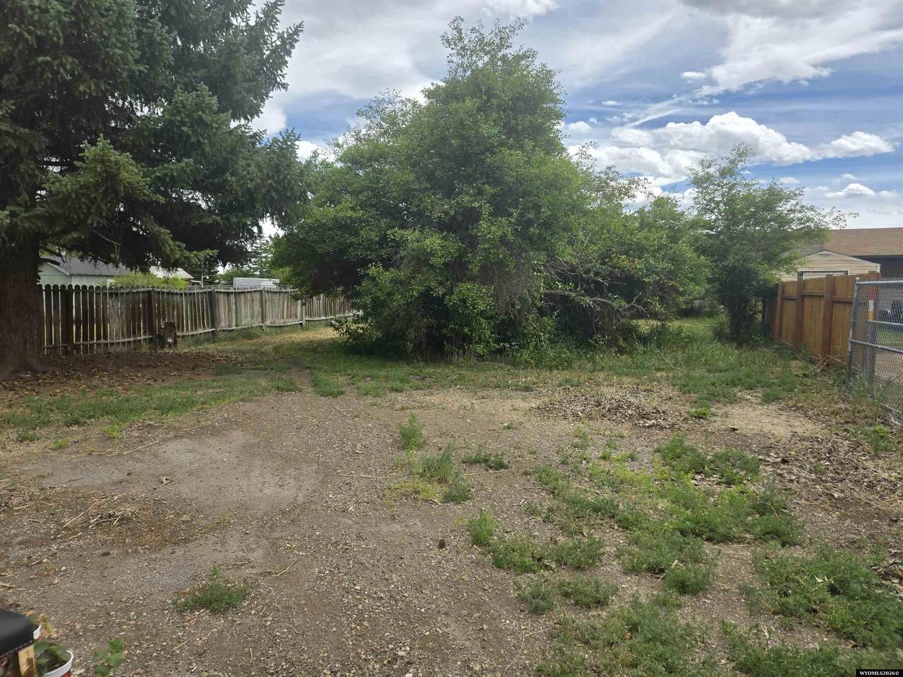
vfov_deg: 58.9
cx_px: 452
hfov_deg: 73.9
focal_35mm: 23
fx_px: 600
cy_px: 338
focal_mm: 5.4
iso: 25
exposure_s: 1/1297
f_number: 1.8
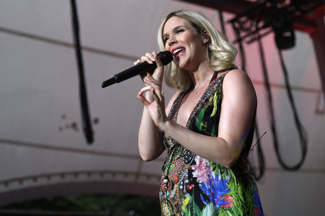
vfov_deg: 19.4
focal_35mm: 70
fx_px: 631
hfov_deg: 28.9
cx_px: 162
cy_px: 108
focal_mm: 70
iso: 640
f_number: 3.5
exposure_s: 1/320
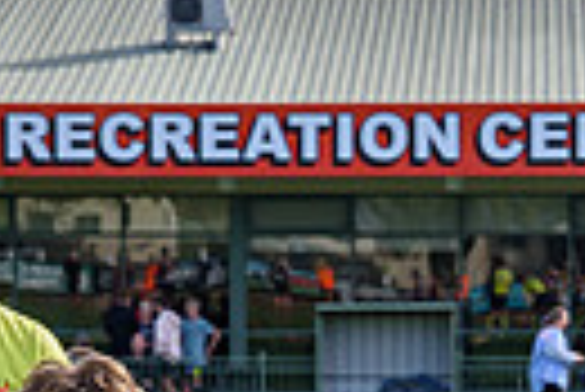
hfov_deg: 5.7
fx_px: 5905
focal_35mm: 363
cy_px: 706
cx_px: 425
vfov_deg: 3.8
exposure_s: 1/400
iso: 100
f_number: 5
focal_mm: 46
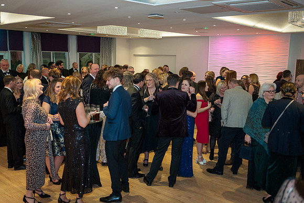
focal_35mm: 35
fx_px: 296
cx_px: 152
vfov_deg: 37.9
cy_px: 102
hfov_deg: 54.4
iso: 1250
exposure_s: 1/80
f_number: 2
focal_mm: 35
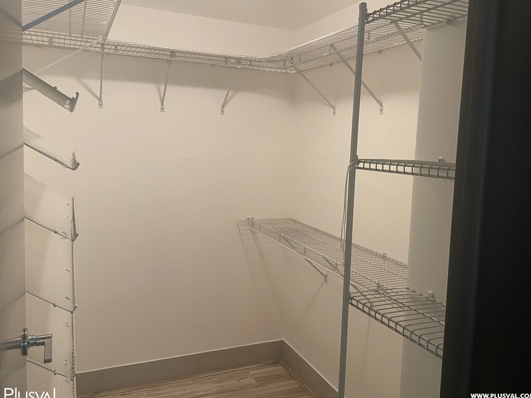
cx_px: 260
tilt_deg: -4.4
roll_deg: -1.8
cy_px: 183
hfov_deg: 61.7
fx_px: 445
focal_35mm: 29
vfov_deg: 48.2
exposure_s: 1/60
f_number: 1.6
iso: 200
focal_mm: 4.2
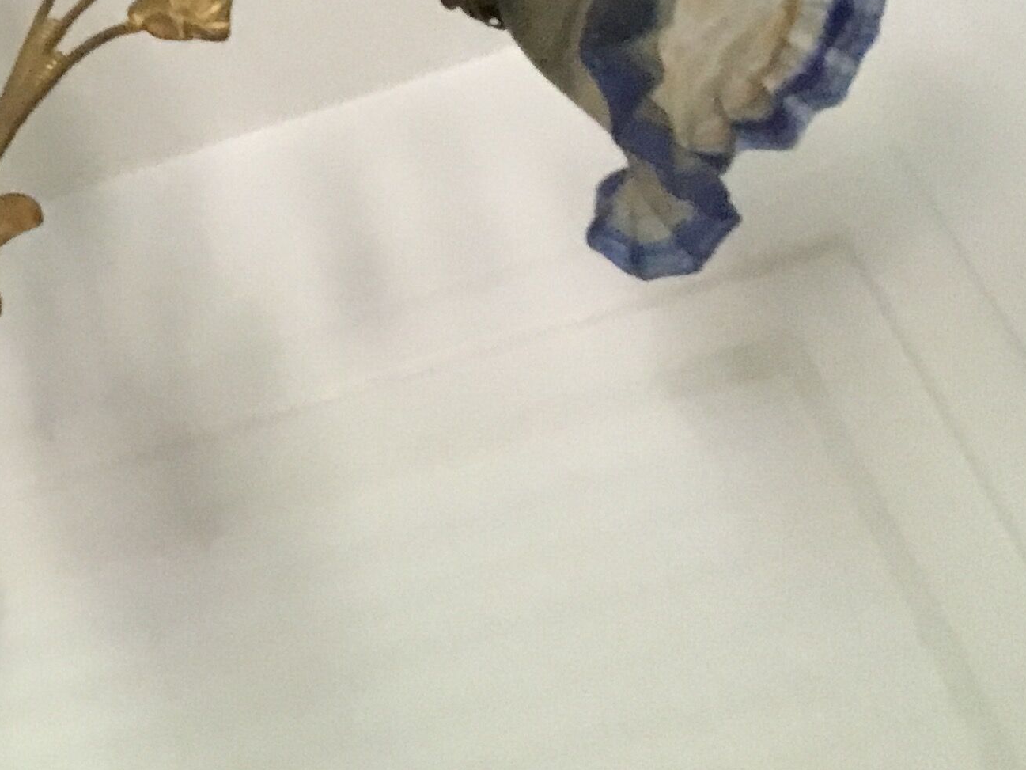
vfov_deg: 18.2
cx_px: -205
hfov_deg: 23.0
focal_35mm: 78
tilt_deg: +50.9
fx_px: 2312
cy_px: -70
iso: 200
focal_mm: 3.3
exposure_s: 1/17
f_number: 2.4
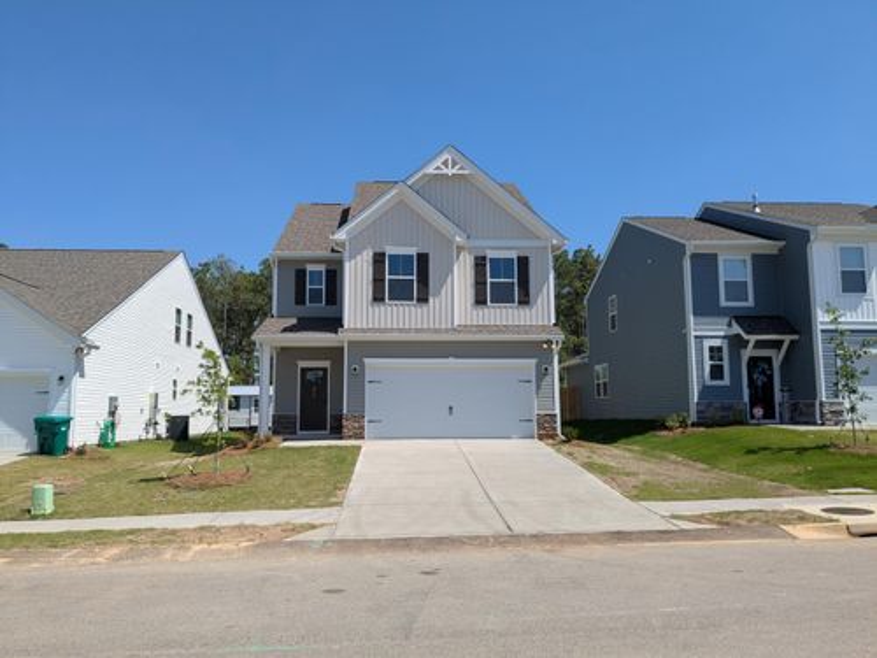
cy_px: 329
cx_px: 438
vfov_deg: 51.4
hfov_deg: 65.3
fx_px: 684
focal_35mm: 27
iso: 55
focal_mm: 4.38
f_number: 1.73
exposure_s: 1/3891
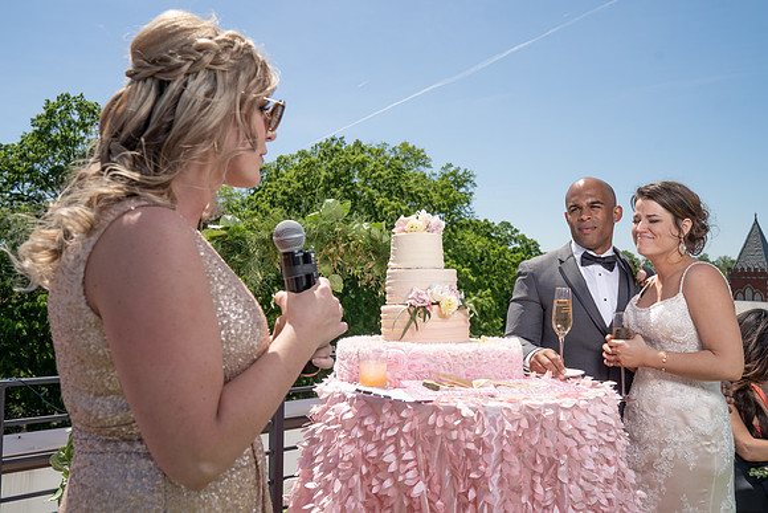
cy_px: 250
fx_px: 765
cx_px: 394
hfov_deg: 53.3
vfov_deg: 37.0
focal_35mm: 36
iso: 50
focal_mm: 35
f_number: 7.1
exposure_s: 1/250
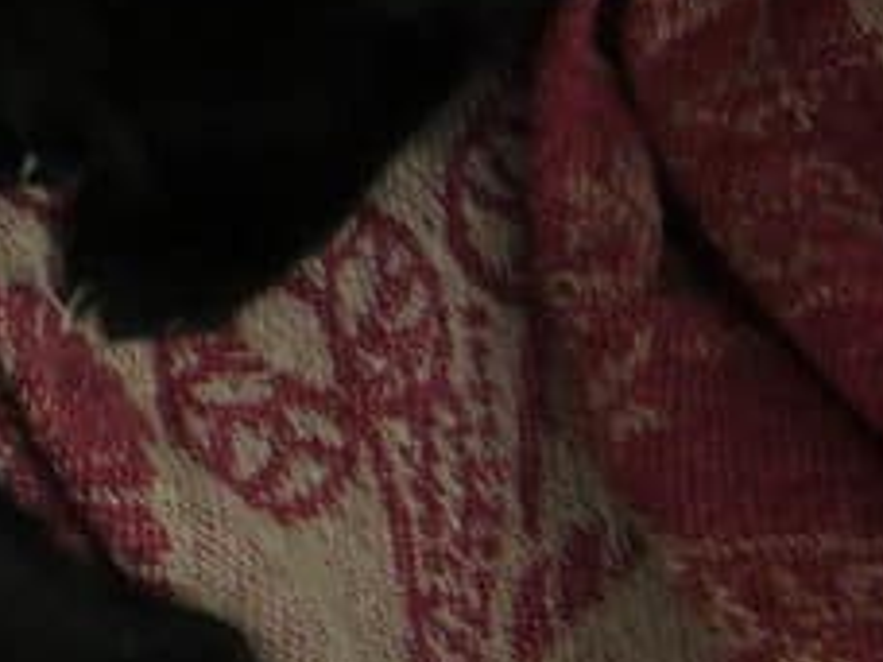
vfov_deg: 11.9
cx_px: -542
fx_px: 3138
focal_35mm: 123
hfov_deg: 14.6
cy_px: -70
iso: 200
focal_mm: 5.8
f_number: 2.8
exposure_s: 1/8
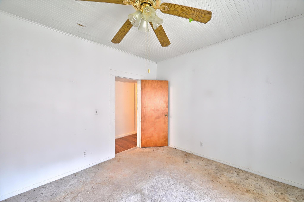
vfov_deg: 81.1
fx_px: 118
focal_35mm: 14
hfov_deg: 104.3
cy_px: 101
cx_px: 152
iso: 400
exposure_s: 1/4
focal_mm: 14
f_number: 8
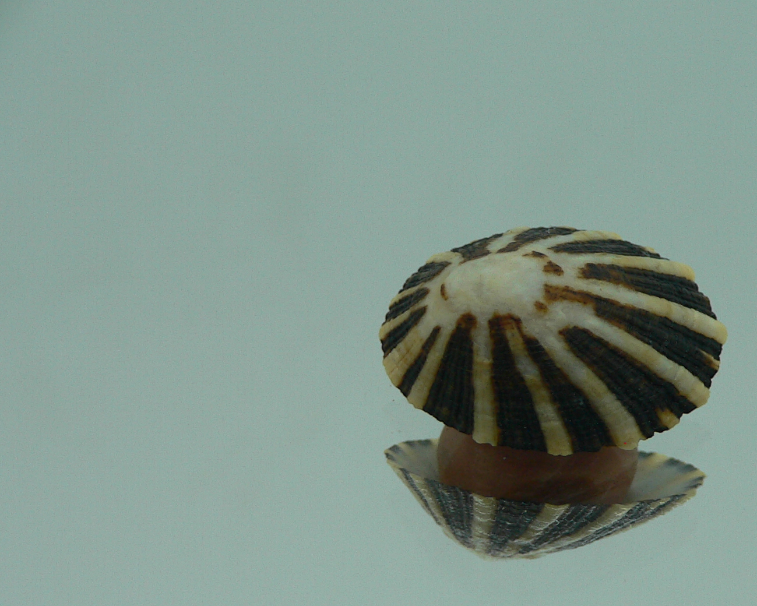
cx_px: 559
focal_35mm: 53
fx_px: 1188
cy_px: 357
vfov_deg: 28.6
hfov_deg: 34.7
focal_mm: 4.6
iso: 80
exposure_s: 1/60
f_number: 2.8
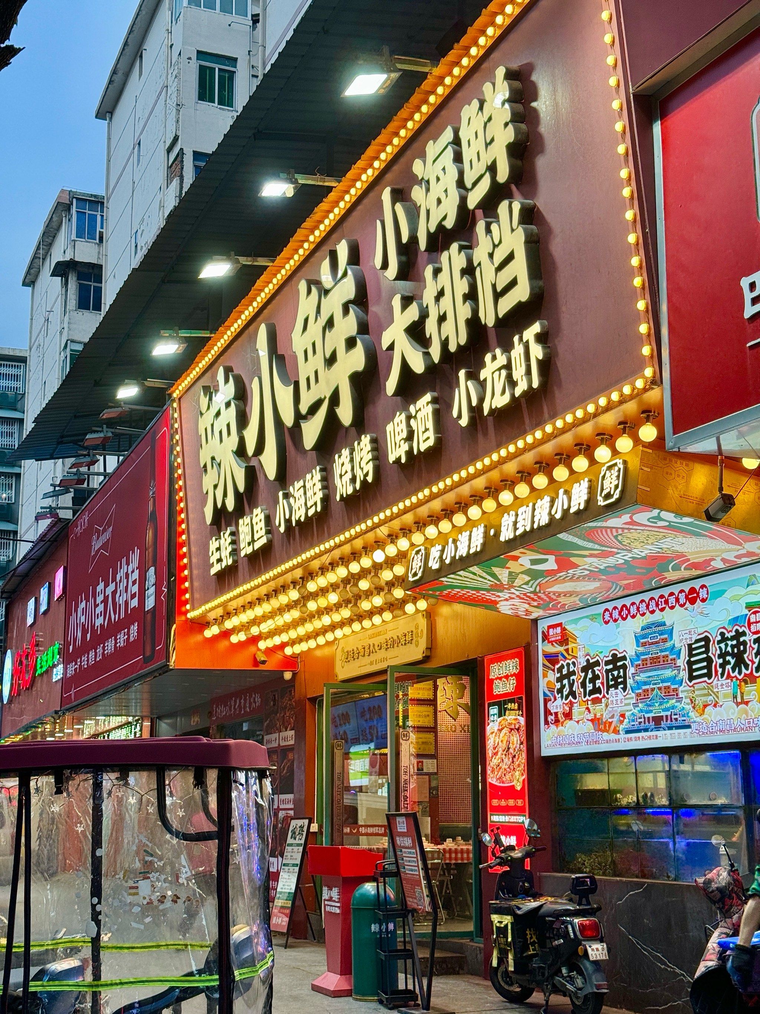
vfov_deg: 39.7
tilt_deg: +12.7
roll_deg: +0.1
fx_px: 1405
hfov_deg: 30.3
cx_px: 380
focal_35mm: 48
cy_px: 507
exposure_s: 1/104
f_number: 1.78
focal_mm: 6.86
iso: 50
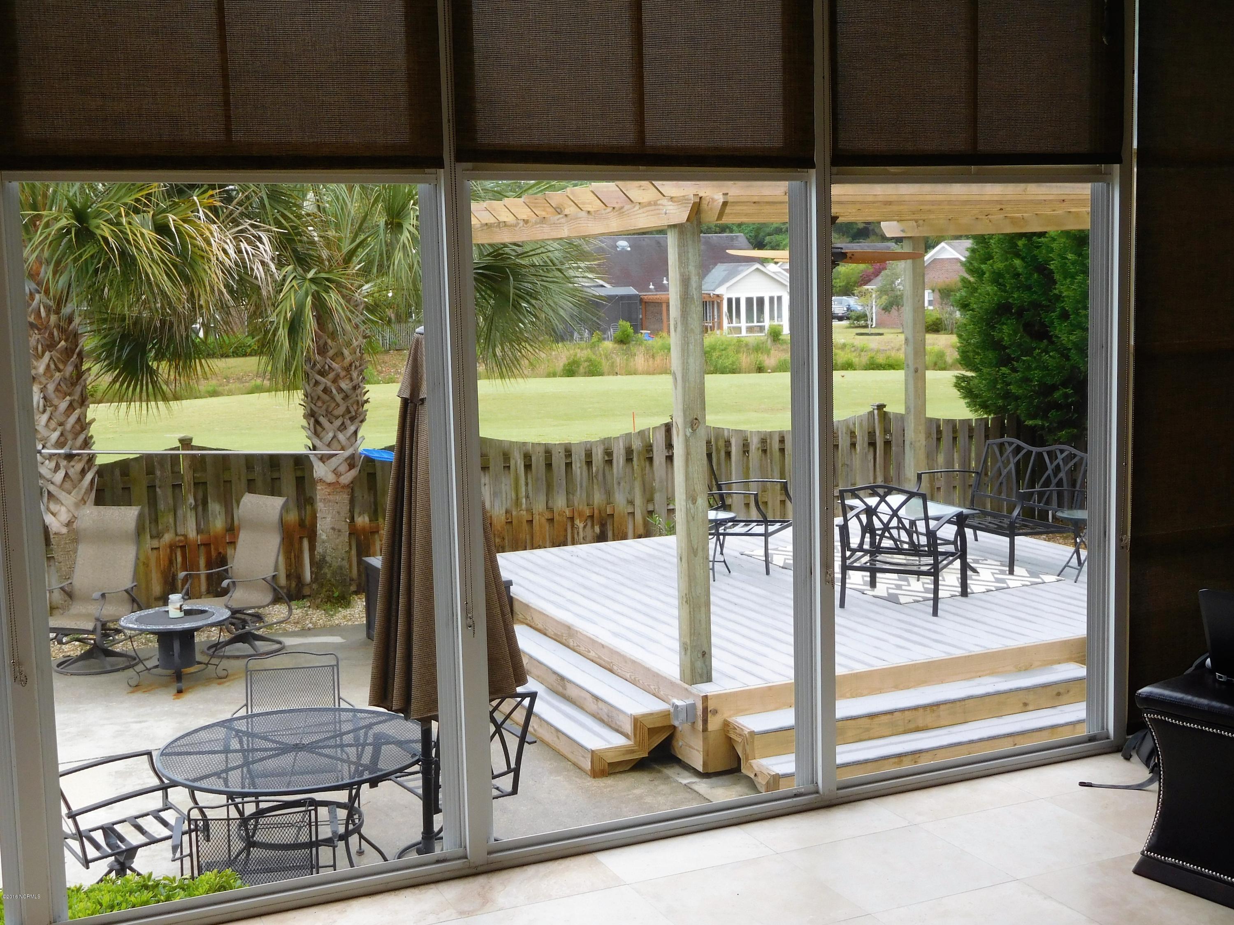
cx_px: 617
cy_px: 462
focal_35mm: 40
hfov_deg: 46.8
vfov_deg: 35.9
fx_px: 1426
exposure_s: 1/160
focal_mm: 7.1
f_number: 3.9
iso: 125
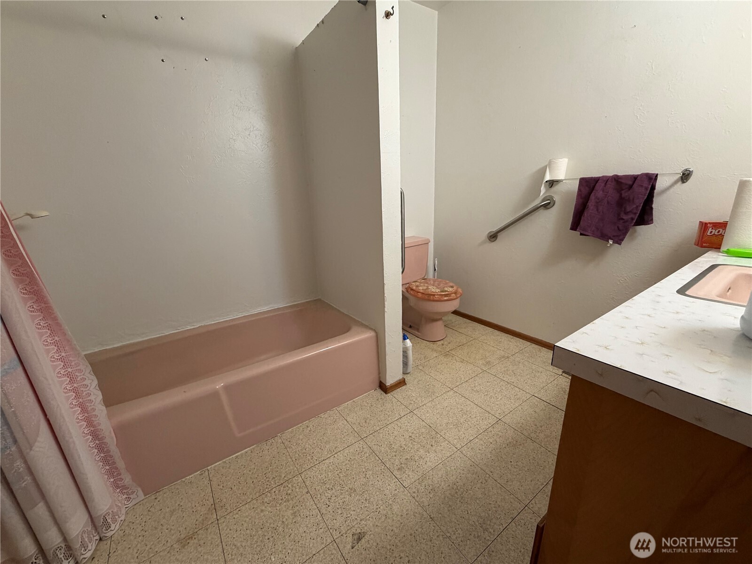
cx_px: 376
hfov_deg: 102.1
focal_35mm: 14
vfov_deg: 85.7
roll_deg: +2.8
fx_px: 304
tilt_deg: -16.9
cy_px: 282
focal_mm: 2.22
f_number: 2.2
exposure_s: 1/60
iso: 200
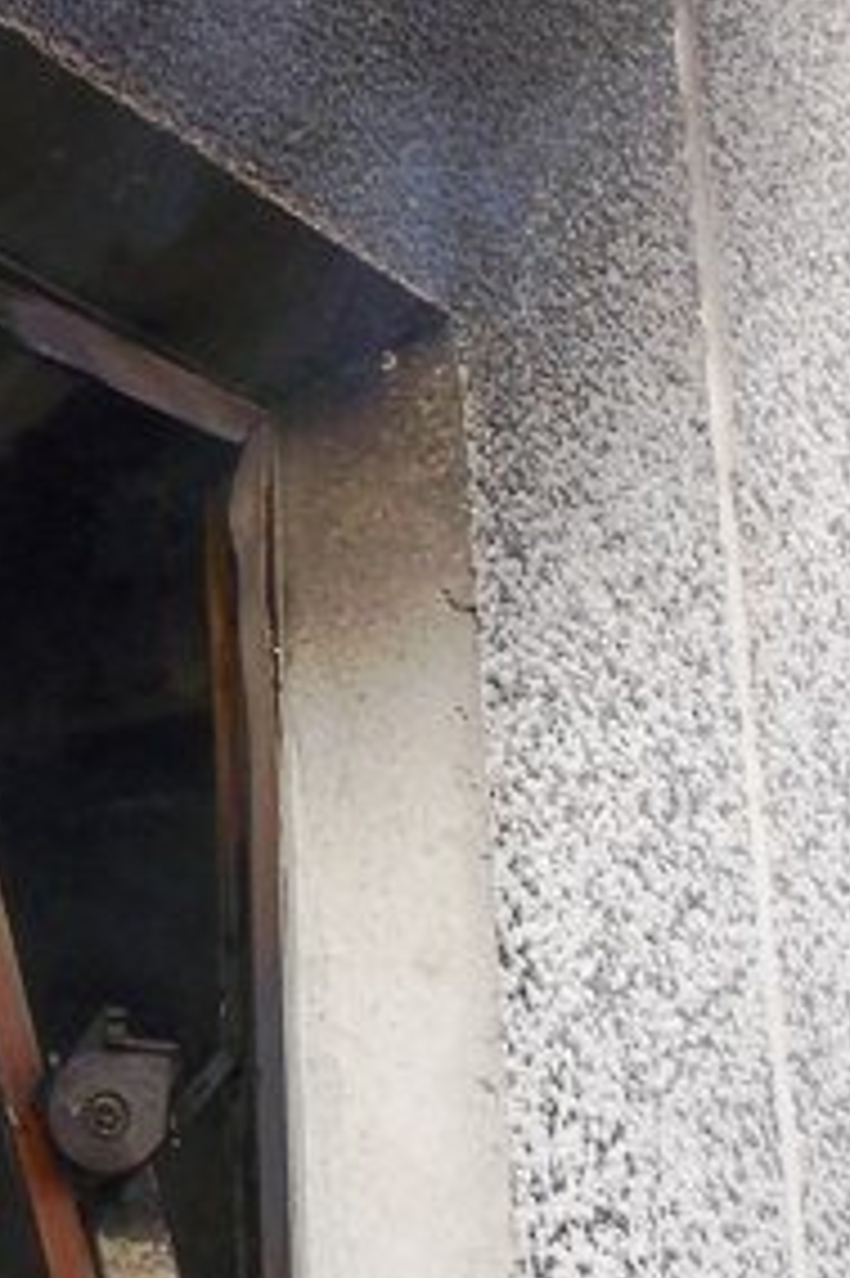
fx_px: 2411
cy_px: 479
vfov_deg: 29.6
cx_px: -216
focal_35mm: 68
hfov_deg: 18.7
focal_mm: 4.1
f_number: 3.3
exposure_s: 1/160
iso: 80
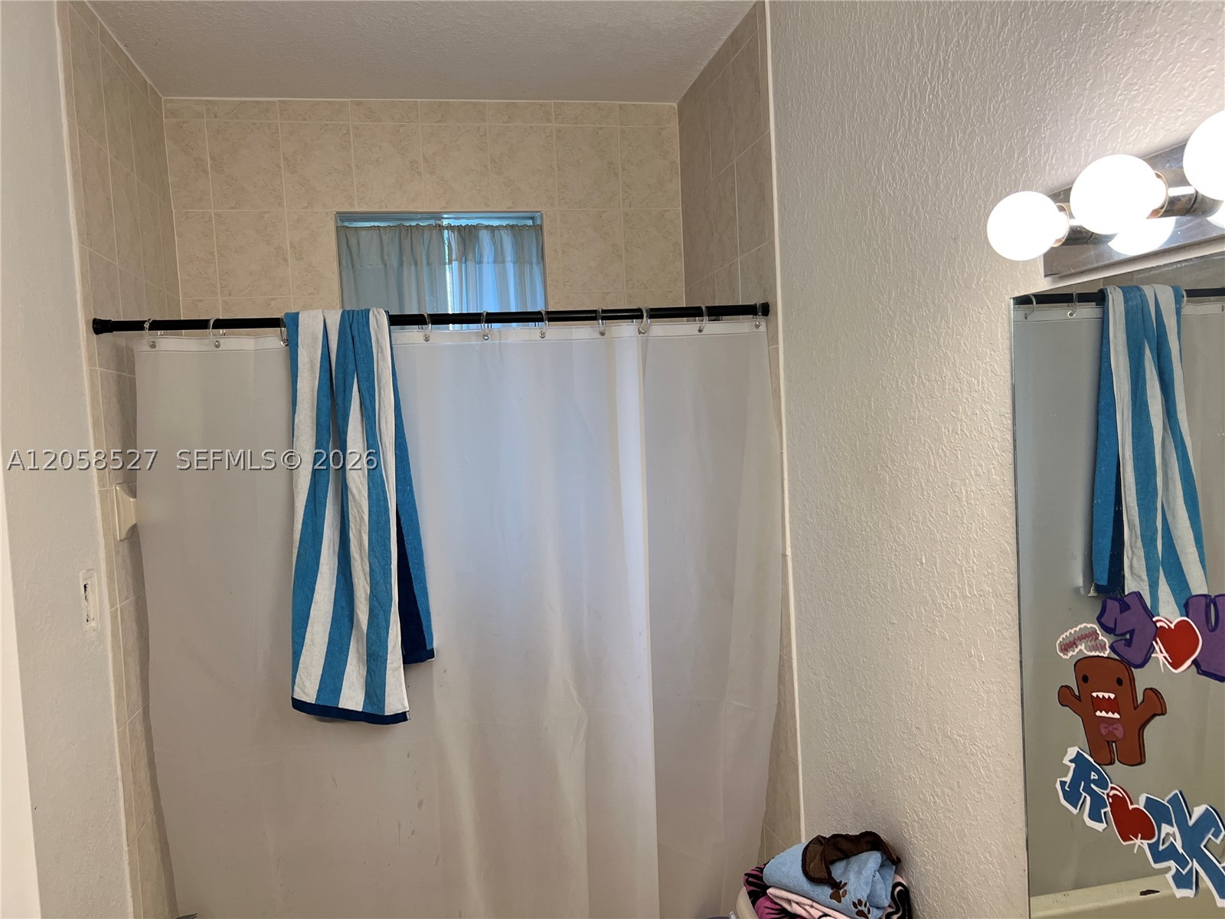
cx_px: 612
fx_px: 920
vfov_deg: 53.1
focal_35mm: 26
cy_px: 460
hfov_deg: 67.3
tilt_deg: -3.7
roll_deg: +2.9
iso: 100
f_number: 1.5
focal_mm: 5.7
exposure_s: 1/120
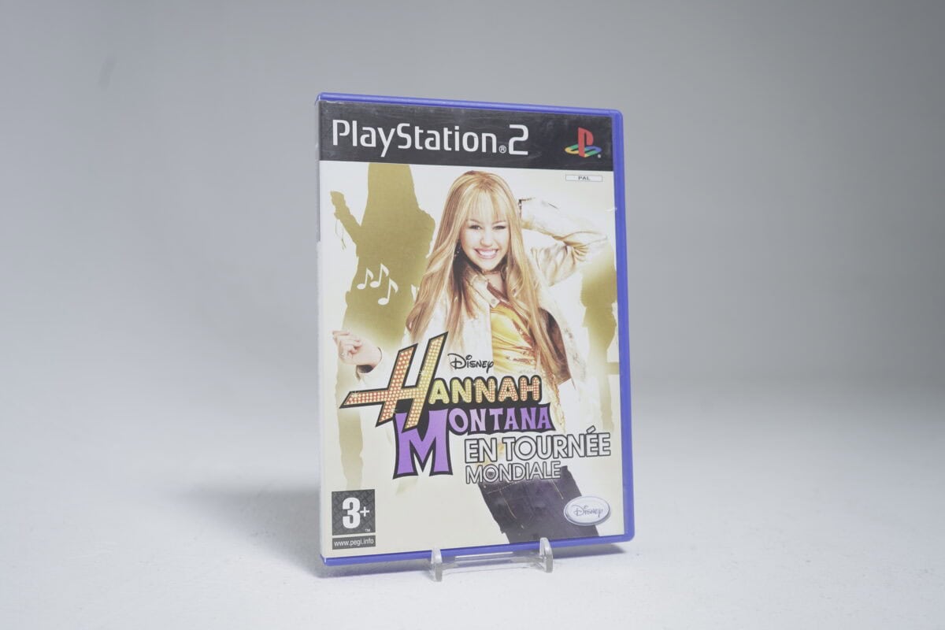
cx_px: 472
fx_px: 866
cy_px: 315
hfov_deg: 57.2
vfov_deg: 40.0
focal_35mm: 33
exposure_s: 1/25
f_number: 5.6
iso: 640
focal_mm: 33
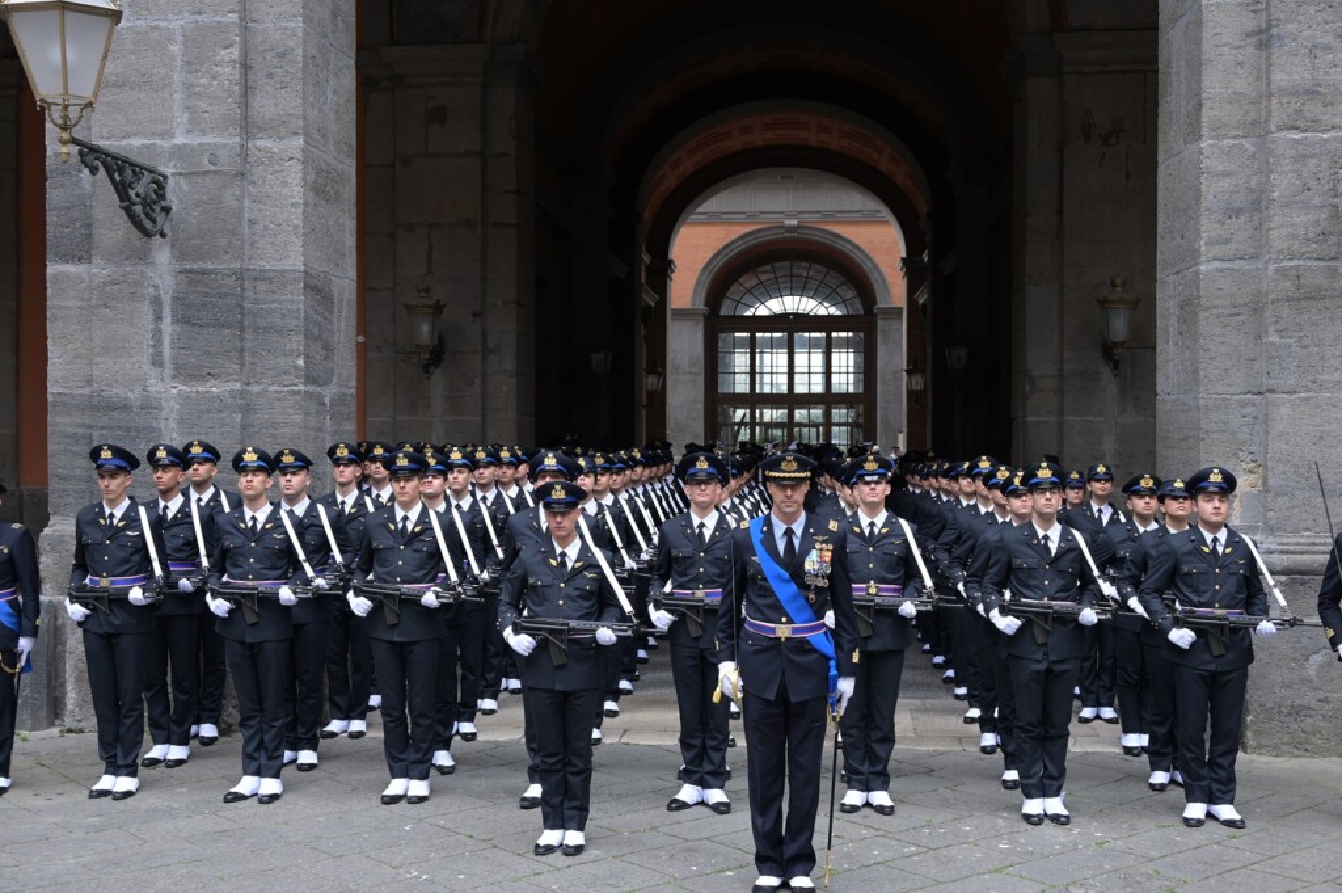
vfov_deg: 32.6
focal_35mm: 41
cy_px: 446
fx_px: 1527
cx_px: 671
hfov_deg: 47.4
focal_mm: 41
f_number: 5.6
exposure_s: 1/60
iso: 200
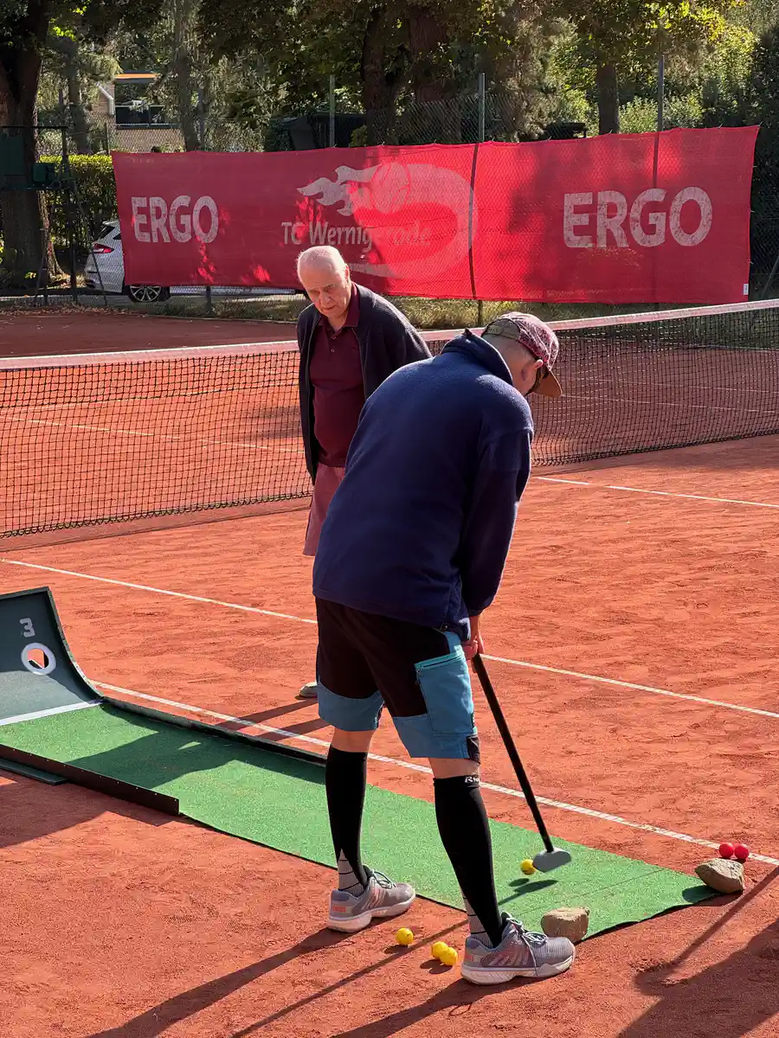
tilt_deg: -7.5
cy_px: 519
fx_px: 2310
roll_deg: +1.4
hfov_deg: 19.1
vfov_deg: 25.3
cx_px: 390
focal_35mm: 77
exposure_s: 1/327
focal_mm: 9
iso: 25
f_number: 2.8
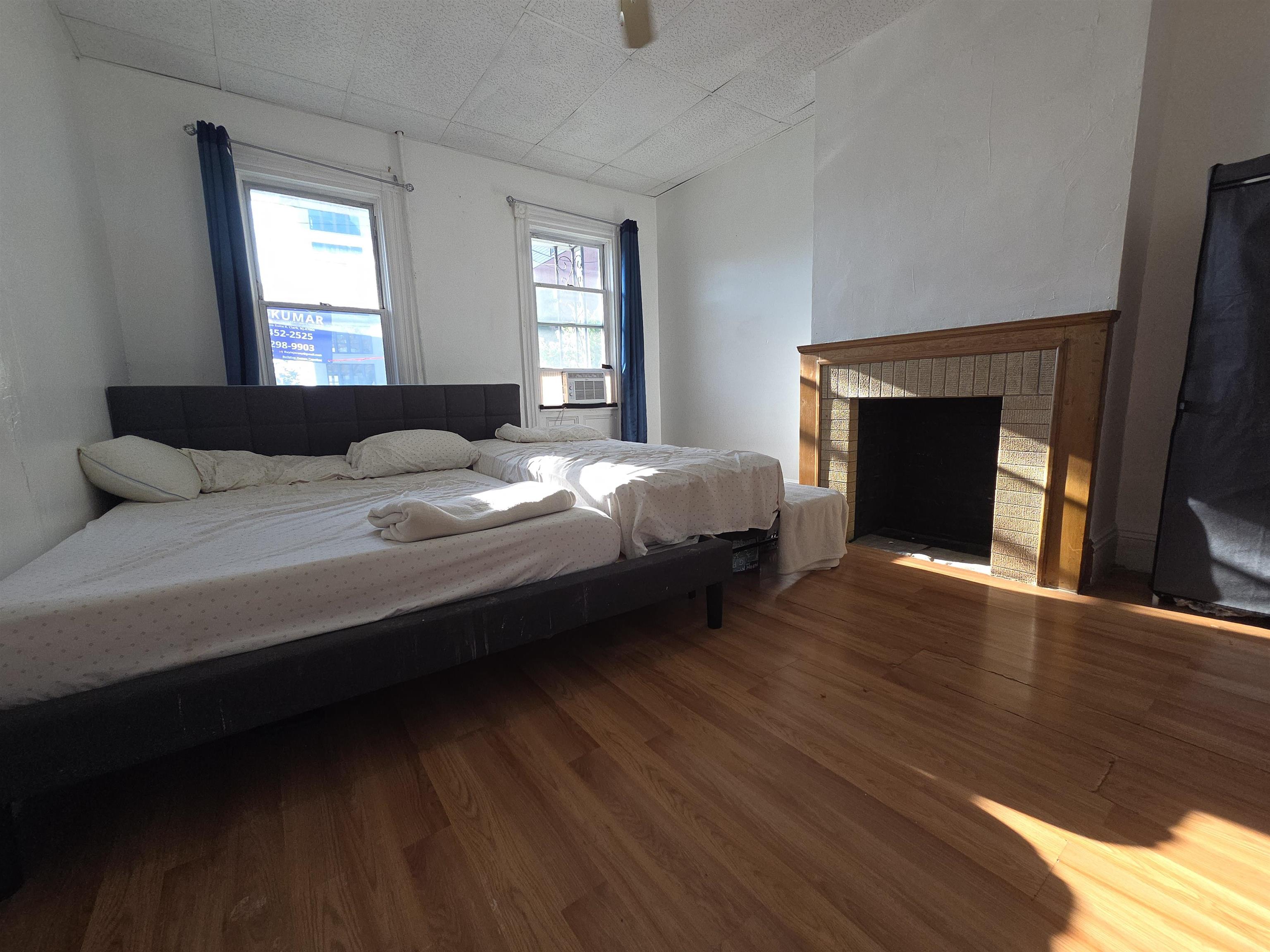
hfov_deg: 106.2
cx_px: 635
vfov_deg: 89.9
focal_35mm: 13
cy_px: 476
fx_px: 477
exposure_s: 1/120
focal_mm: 2.2
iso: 50
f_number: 2.2
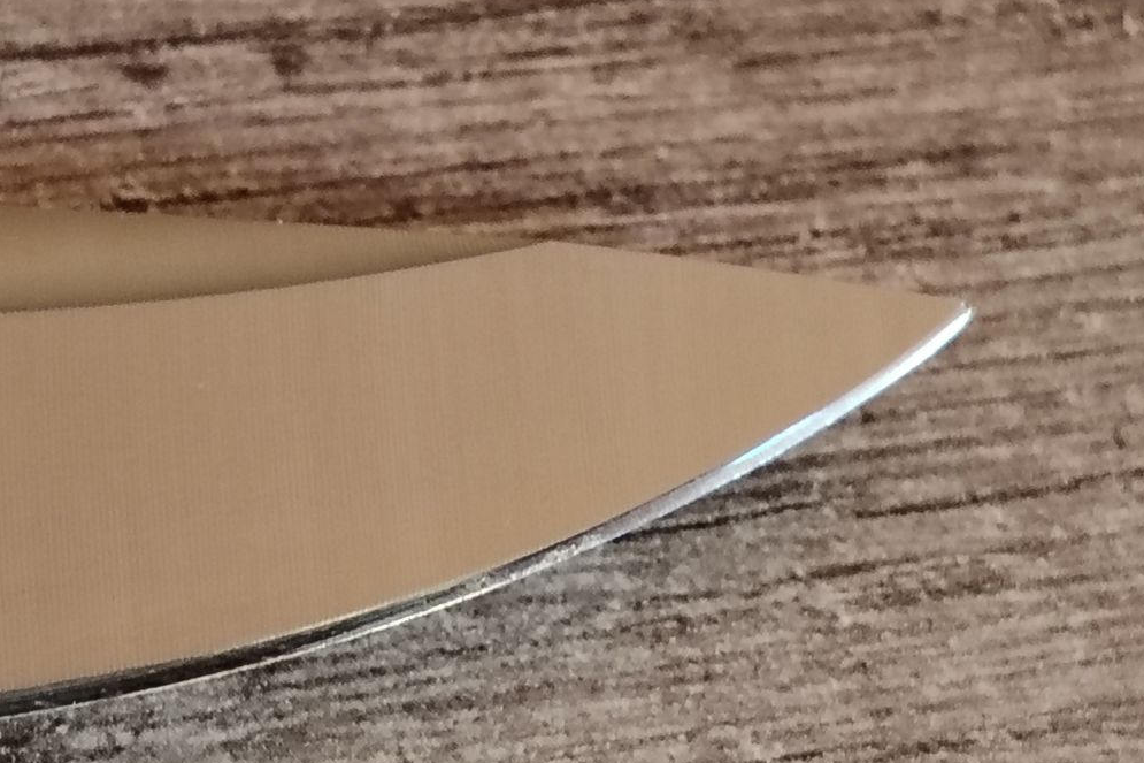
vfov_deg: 11.8
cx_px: 573
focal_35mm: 116
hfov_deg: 17.6
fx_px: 3685
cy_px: 399
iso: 2566
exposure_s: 1/25
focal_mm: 5.25
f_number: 1.75
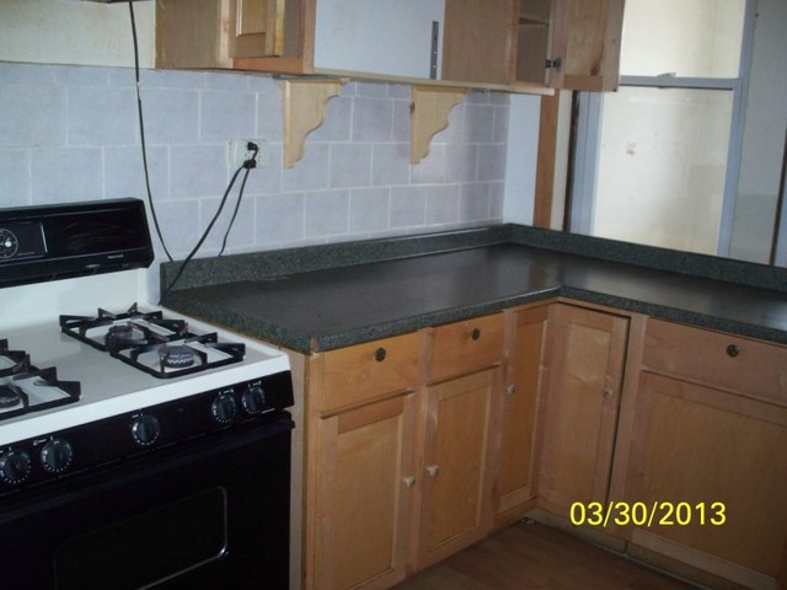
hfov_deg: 50.1
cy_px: 295
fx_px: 841
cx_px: 394
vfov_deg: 38.7
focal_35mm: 37
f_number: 3.4
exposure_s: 1/30
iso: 200
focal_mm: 7.9
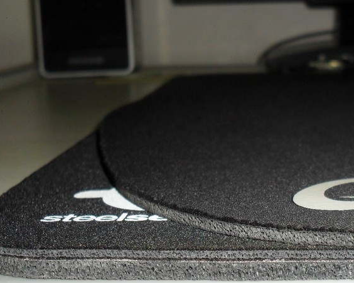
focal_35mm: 62
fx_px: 649
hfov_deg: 30.0
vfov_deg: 24.4
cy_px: 196
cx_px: 267
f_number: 3.2
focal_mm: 6.3
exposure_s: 1/45
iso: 200
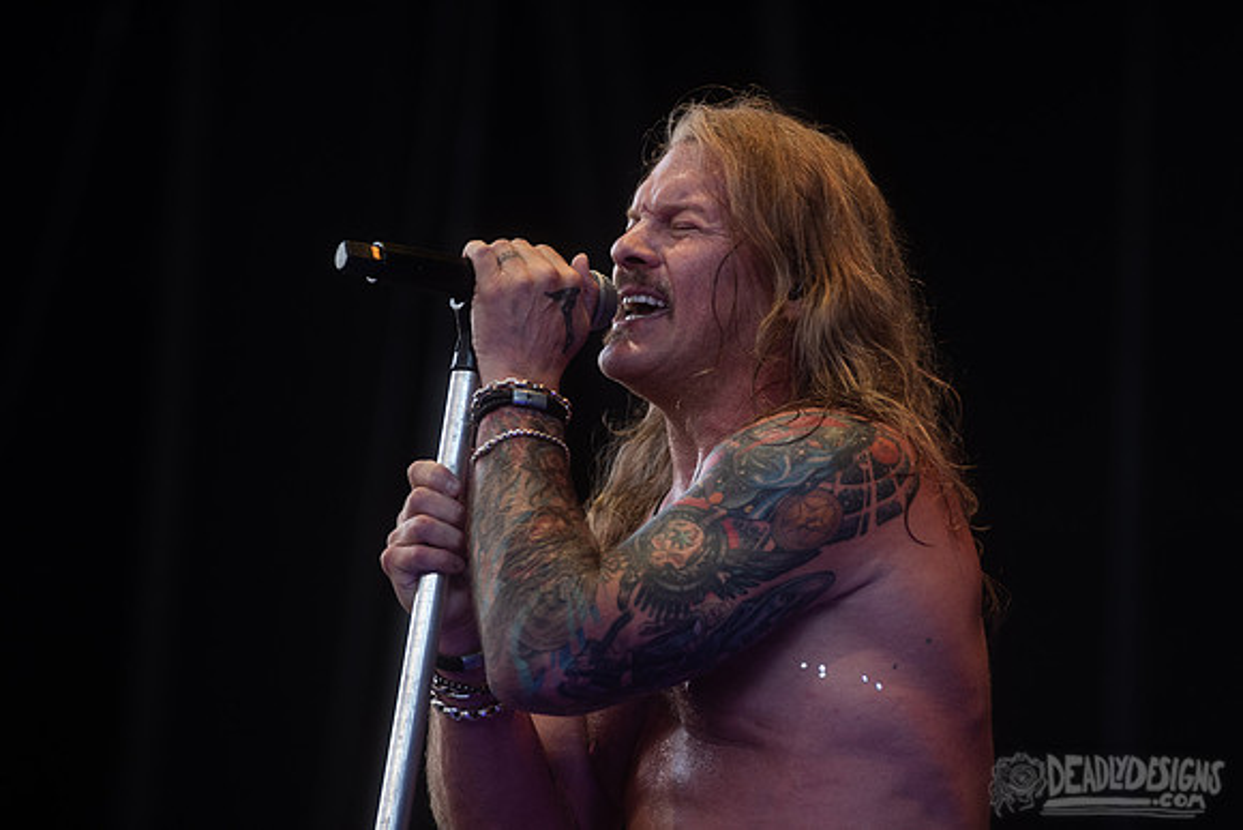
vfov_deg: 6.9
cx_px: 622
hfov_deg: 10.3
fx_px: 6907
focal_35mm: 200
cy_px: 415
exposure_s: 1/200
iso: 640
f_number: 4
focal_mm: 200
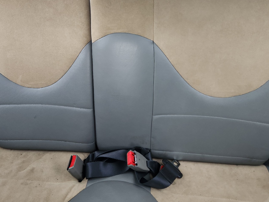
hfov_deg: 52.5
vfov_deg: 40.0
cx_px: 118
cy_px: 62
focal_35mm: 35
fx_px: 272
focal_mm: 5.4
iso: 200
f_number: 1.8
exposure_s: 1/120
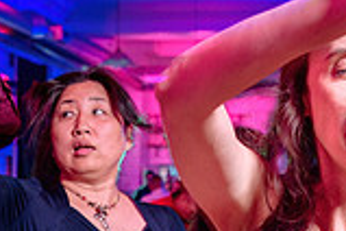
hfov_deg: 17.8
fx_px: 1105
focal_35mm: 115
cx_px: 216
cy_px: 262
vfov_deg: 11.7
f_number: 3.5
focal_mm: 28
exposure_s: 1/60
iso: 800
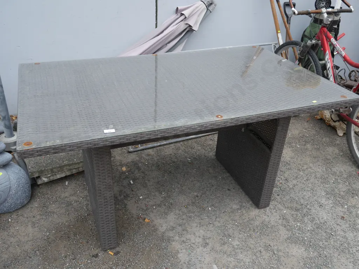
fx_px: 332
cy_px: 134
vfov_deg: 44.2
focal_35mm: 32
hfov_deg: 56.8
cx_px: 180
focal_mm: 16
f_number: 4.5
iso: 200
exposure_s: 1/125
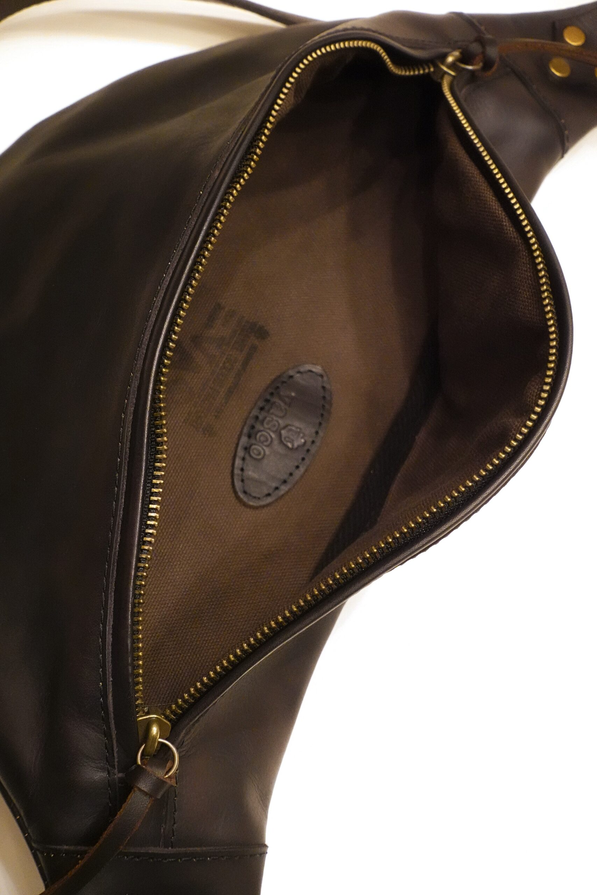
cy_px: 448
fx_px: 1741
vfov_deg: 28.8
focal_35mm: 70
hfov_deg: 19.5
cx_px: 298
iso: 6400
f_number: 5.6
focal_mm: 25.53
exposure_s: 1/50
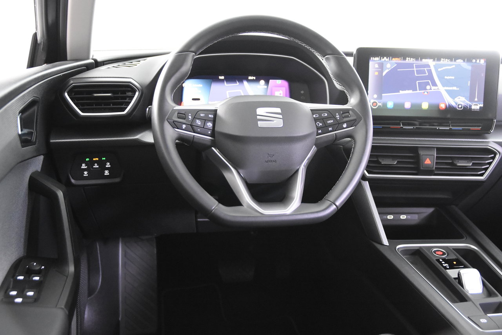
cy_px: 168
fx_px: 544
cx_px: 251
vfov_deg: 34.2
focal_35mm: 39
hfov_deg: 49.6
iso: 6400
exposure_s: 1/40
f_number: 3.2
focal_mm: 26
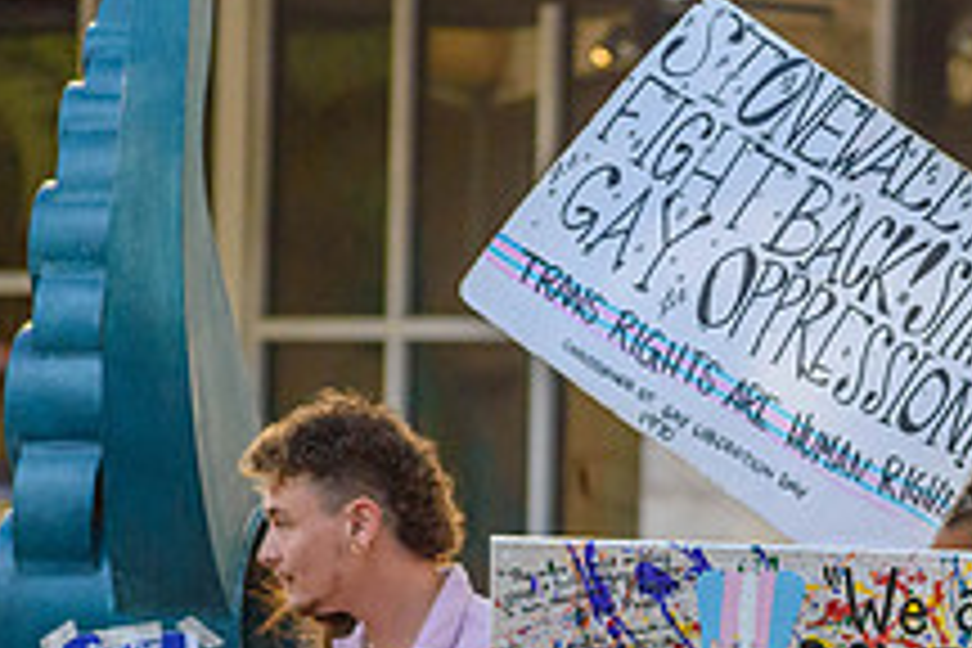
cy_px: 826
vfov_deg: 2.3
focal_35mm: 605
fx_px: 16334
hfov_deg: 3.4
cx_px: 1044
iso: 800
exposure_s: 1/1000
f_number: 5
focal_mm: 150
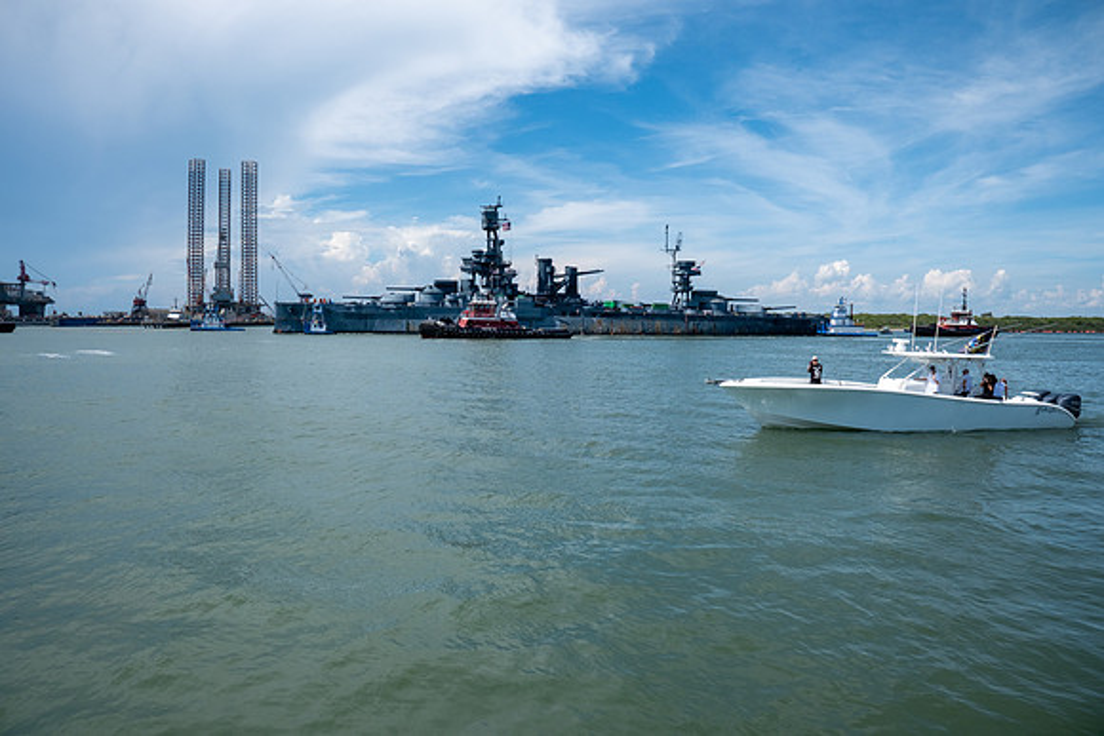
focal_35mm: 24
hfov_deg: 73.7
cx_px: 552
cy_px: 368
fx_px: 736
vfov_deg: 53.2
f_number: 9
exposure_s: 1/750
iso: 160
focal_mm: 16
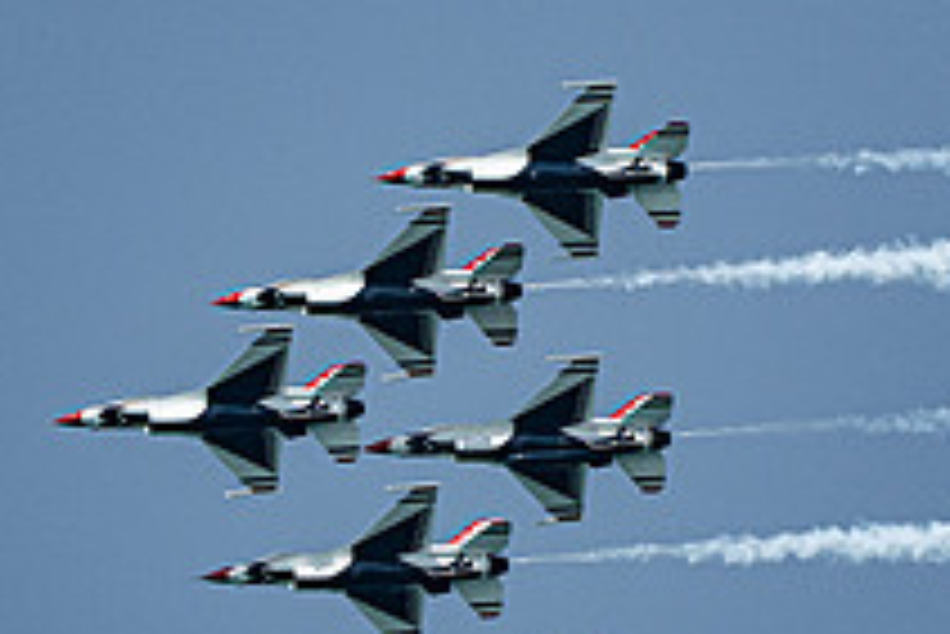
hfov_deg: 1.9
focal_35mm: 1101
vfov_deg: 1.3
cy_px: 348
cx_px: 626
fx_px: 29073
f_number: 10
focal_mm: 400
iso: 640
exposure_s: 1/2000
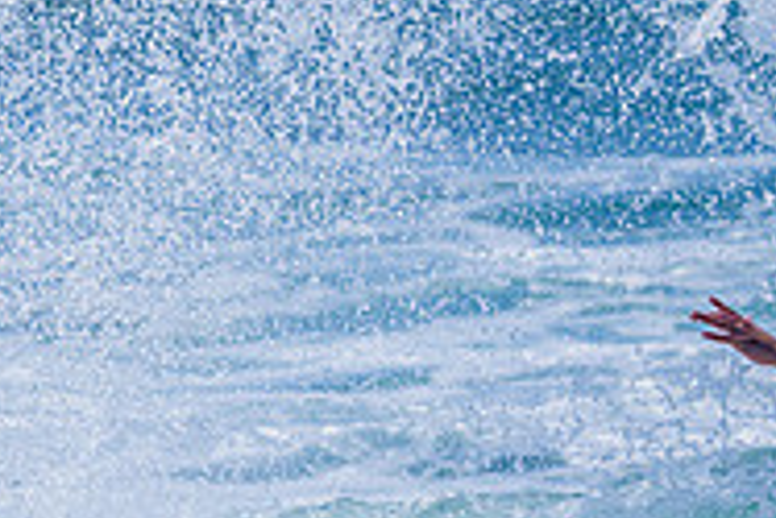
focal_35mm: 1423
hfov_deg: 1.4
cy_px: 794
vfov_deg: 1.0
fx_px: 30696
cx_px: 772
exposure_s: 1/2000
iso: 400
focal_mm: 460
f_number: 11
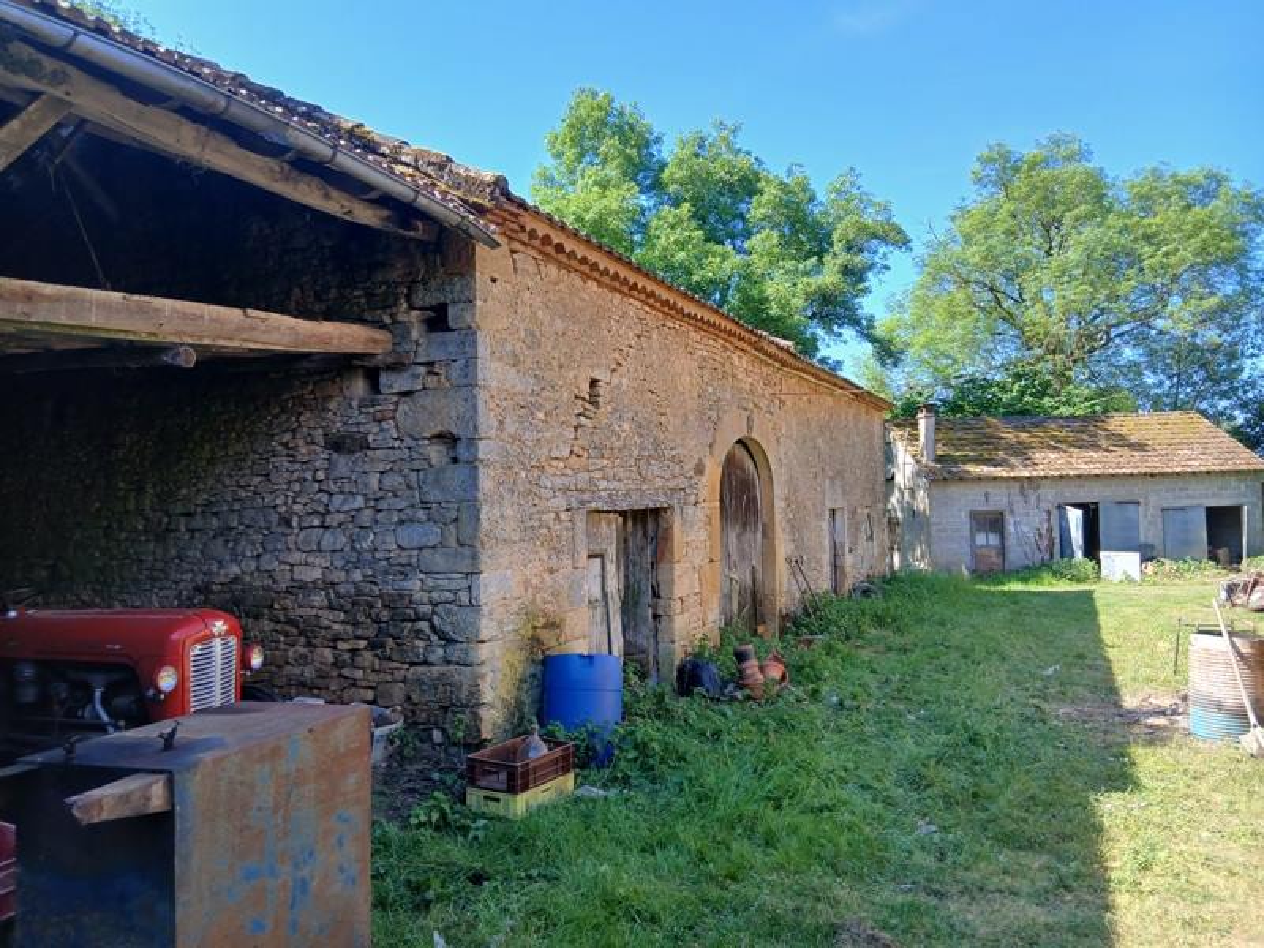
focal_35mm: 26
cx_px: 632
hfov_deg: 67.3
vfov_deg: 53.1
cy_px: 474
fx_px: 949
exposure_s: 1/108
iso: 20
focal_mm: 3.98
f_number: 1.8
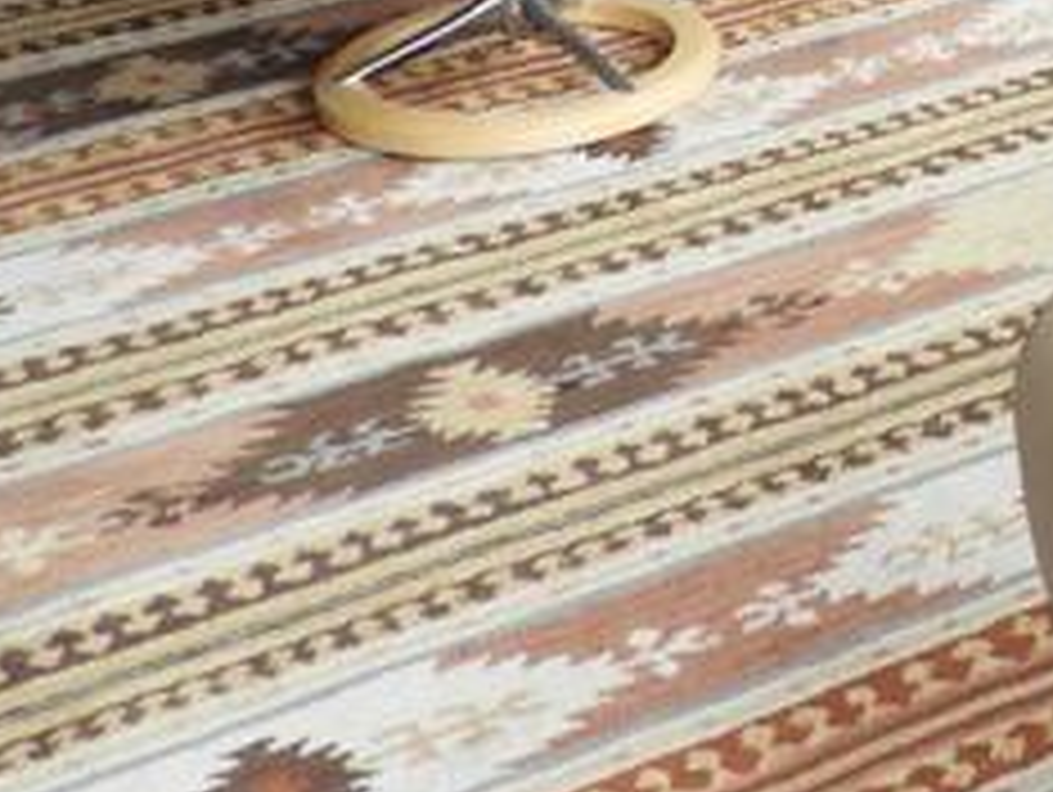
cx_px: 1606
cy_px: -846
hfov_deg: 16.9
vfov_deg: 12.3
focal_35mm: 105
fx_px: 3197
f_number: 3.3
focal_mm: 4.3
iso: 100
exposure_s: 1/30
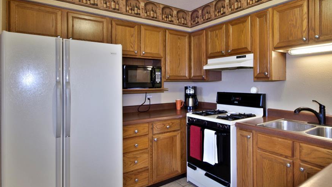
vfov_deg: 53.4
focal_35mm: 21
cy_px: 79
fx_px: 185
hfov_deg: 83.4
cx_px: 189
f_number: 16
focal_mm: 11
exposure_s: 1/4
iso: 800
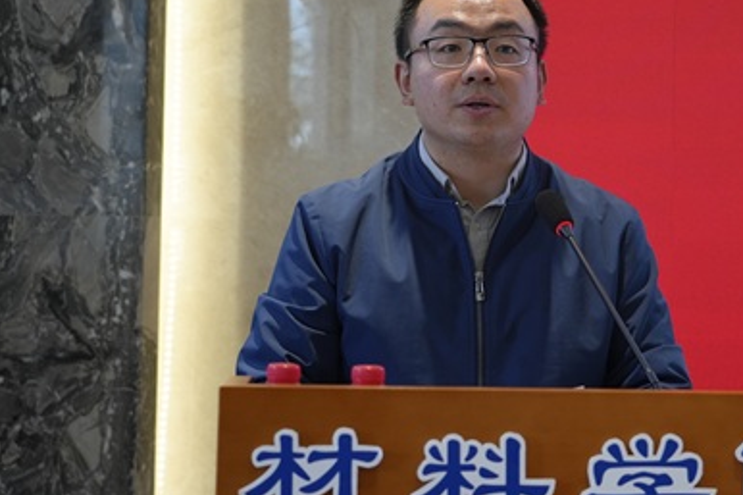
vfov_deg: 16.4
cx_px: 554
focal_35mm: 83
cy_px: 177
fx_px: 1712
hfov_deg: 24.2
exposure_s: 1/160
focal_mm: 50
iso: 640
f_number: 4
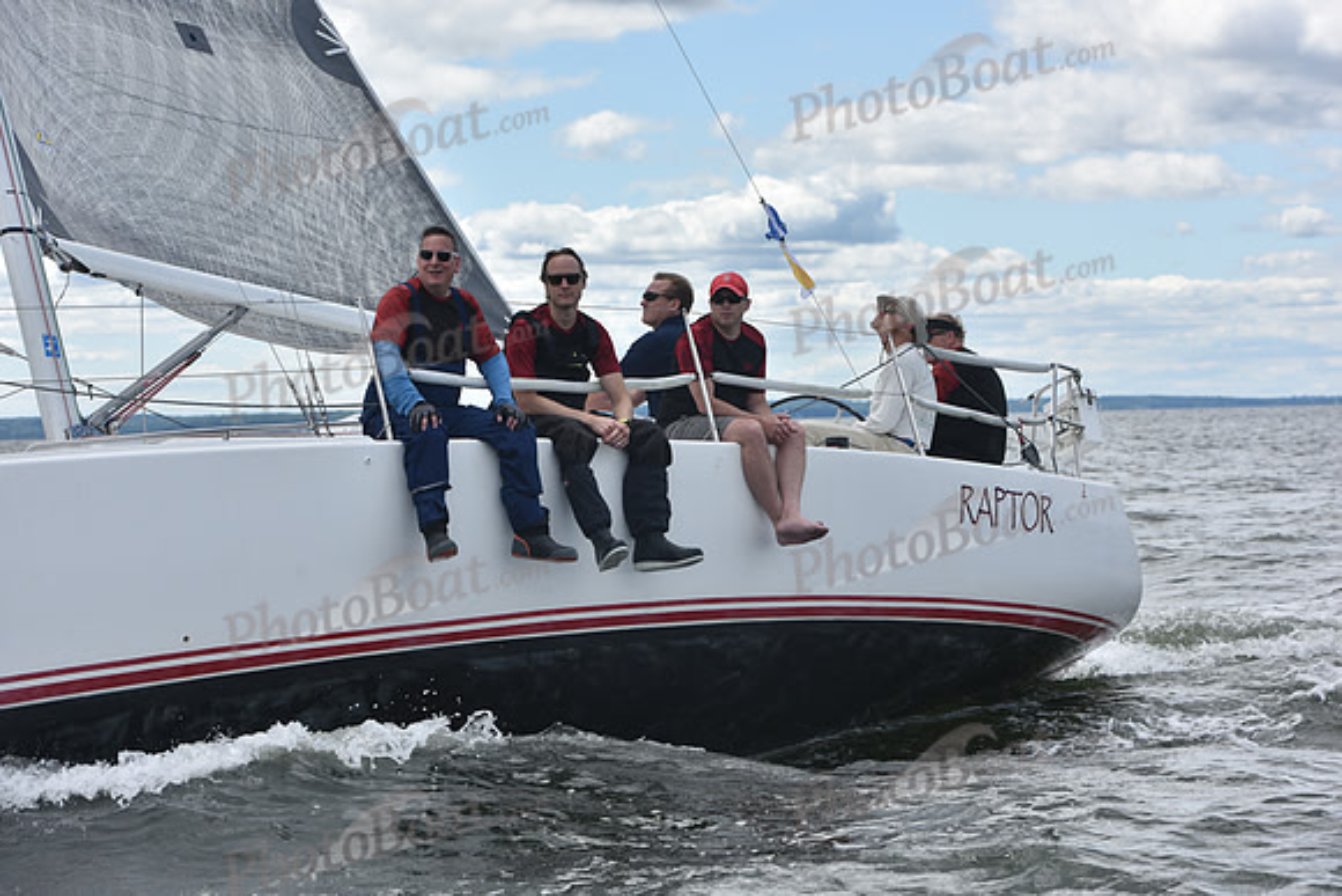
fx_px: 4101
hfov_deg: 18.6
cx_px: 671
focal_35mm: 110
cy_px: 448
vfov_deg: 12.5
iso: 250
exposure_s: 1/800
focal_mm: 110
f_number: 8
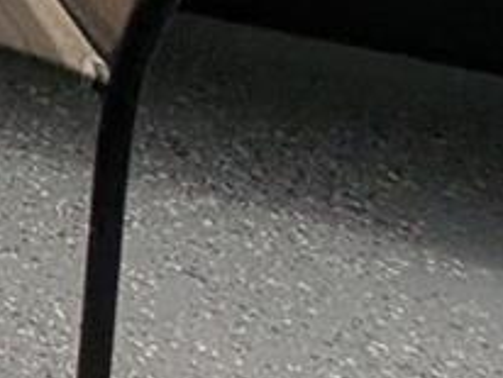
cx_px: -1319
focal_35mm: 93
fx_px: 1353
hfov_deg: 9.1
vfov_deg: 11.2
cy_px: -695
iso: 36
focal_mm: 2.23
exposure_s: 1/1466
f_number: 1.95
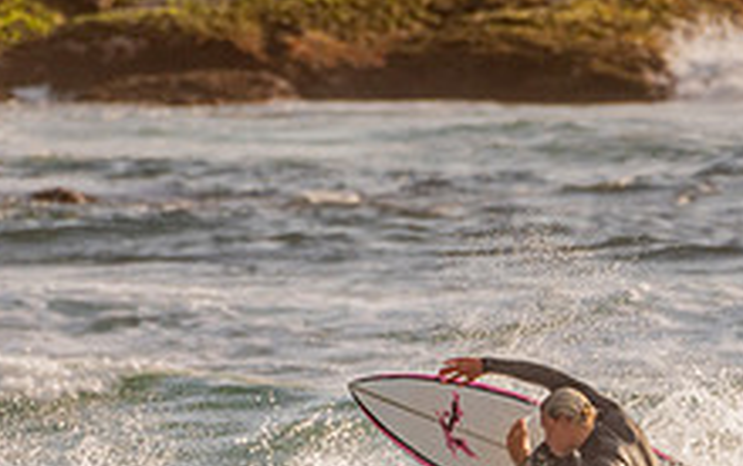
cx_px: 553
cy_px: 593
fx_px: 33364
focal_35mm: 1646
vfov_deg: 0.8
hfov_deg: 1.3
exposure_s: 1/2000
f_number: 5.6
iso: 200
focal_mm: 500
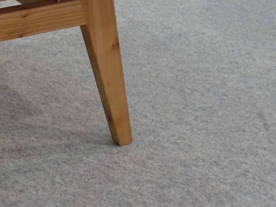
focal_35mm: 97
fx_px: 773
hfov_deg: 18.4
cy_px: 87
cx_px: -110
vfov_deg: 15.2
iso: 320
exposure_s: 1/40
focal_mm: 5.43
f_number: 4
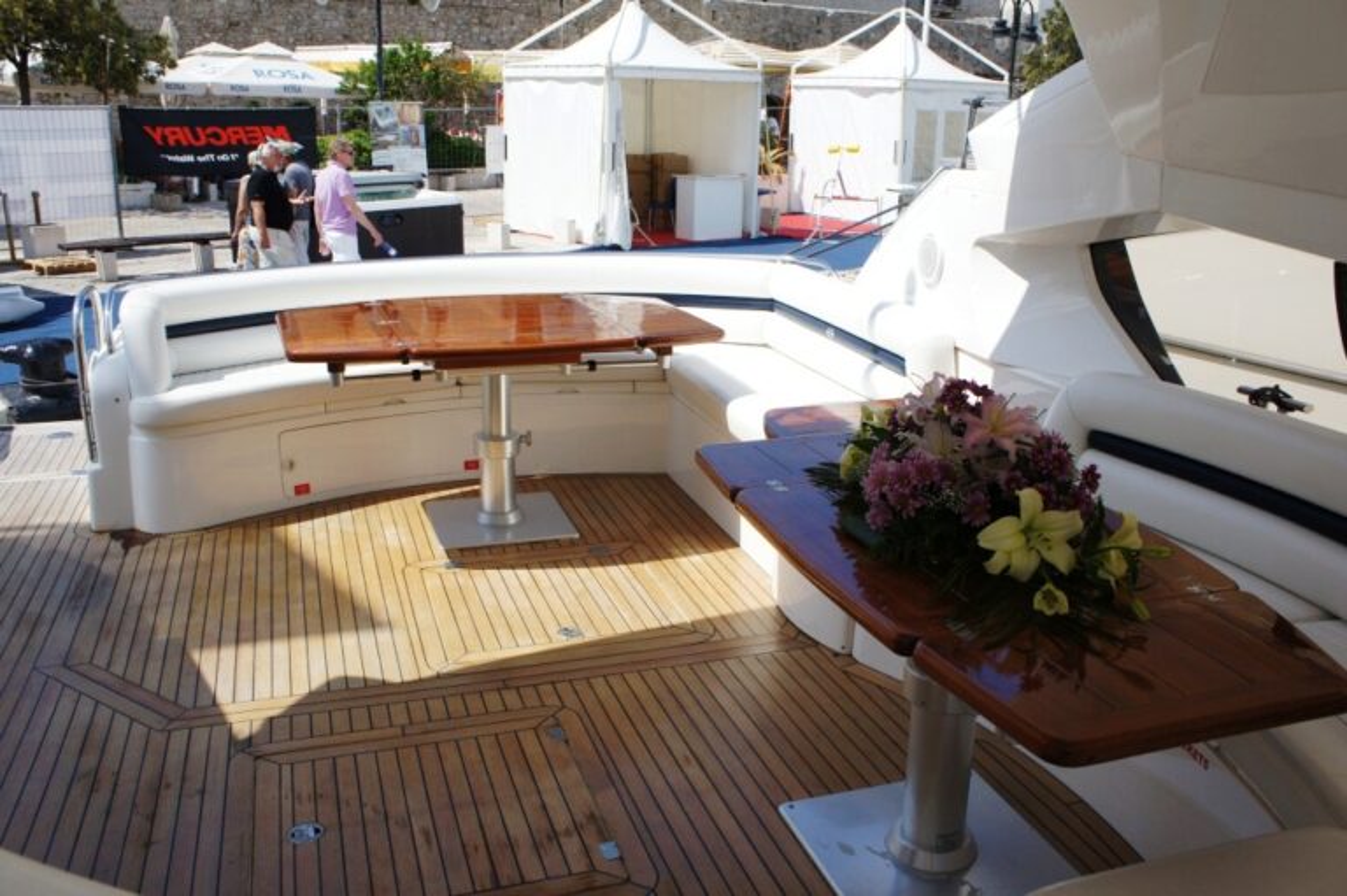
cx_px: 674
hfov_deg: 62.0
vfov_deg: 43.6
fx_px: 1122
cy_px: 448
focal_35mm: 30
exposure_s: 1/400
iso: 200
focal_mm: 20
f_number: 8
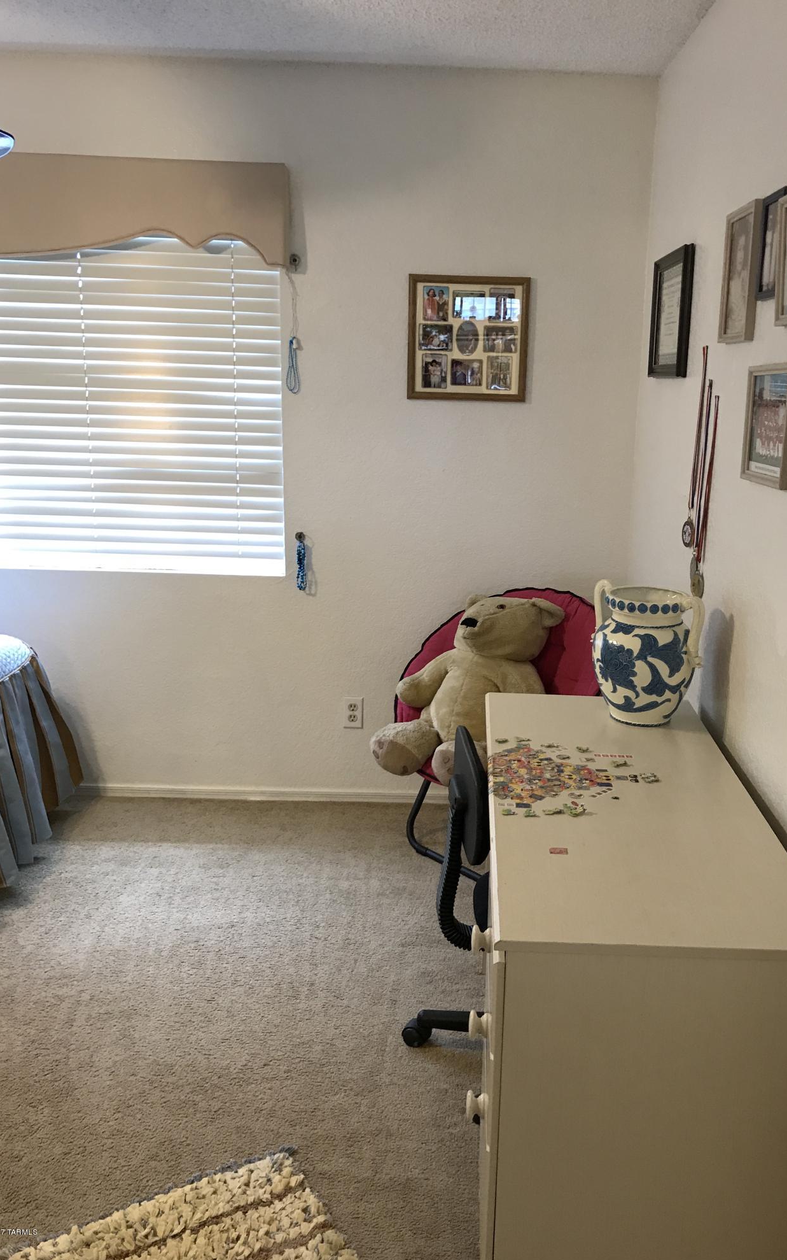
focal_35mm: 30
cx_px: 456
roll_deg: -0.4
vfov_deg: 62.9
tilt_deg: -13.2
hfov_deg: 41.7
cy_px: 635
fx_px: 1029
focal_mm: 3.99
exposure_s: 1/20
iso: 40
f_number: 1.8
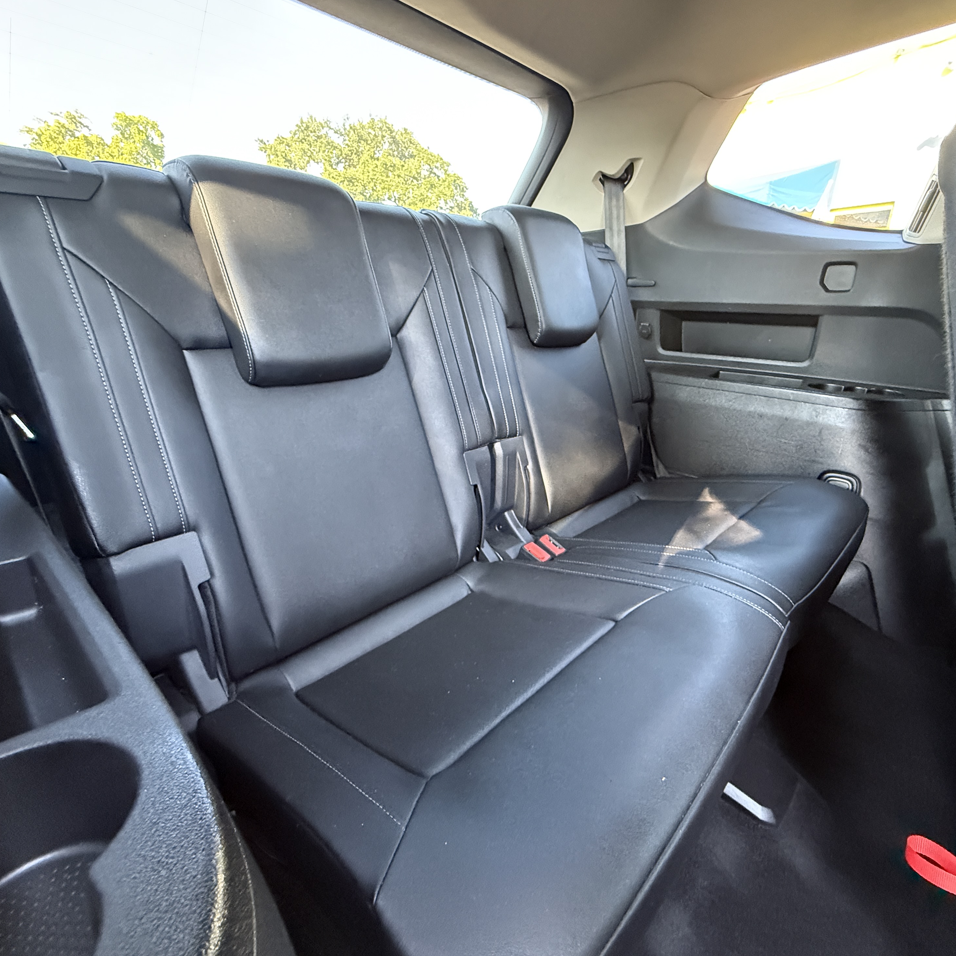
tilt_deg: -18.6
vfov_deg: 84.0
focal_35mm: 17
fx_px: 531
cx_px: 502
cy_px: 484
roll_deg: -2.4
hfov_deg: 83.9
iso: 1000
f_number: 2.2
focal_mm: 2.22
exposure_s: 1/60
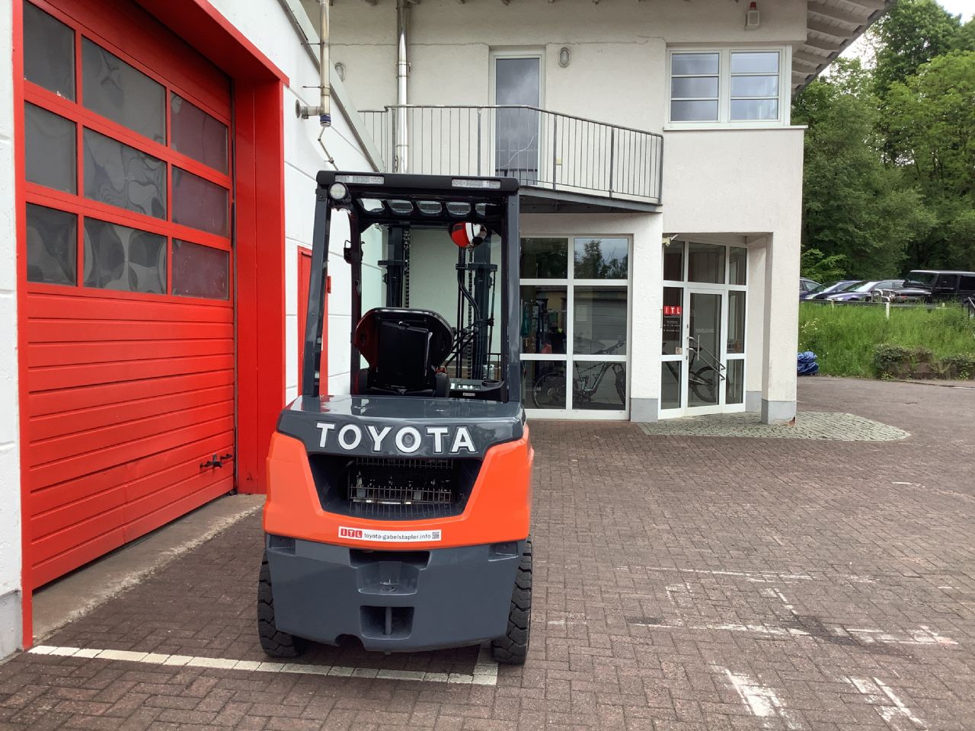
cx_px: 488
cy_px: 366
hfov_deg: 58.4
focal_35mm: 31
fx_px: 873
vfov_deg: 45.4
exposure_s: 1/316
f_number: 2.4
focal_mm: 3.3
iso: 25
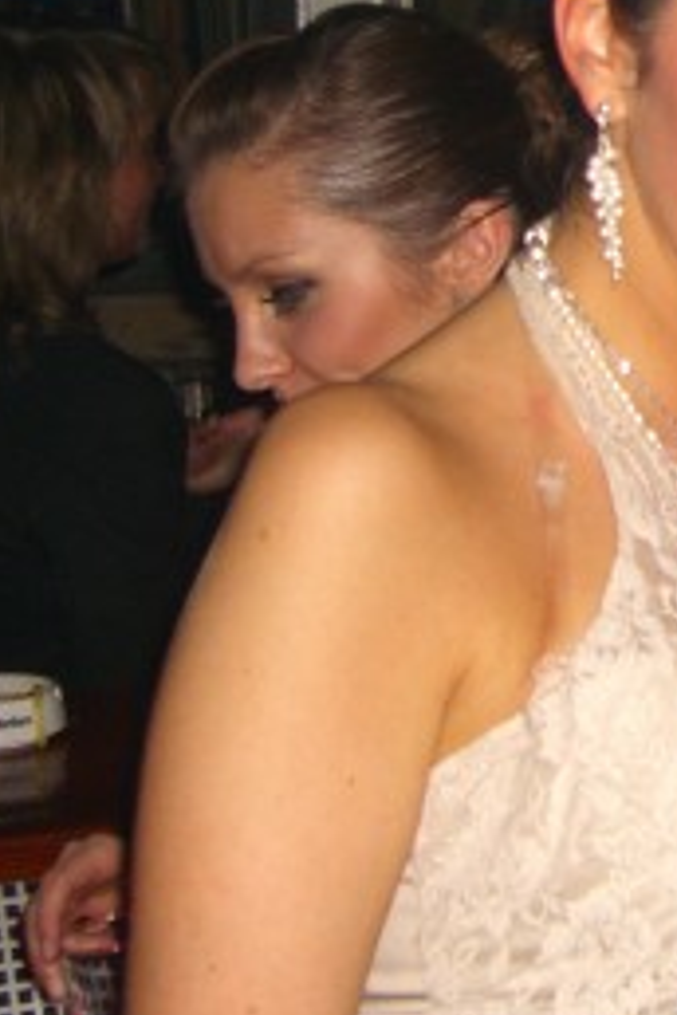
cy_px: 327
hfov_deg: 14.0
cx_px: 972
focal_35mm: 92
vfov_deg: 22.0
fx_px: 2595
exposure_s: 1/60
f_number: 2.8
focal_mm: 7.9
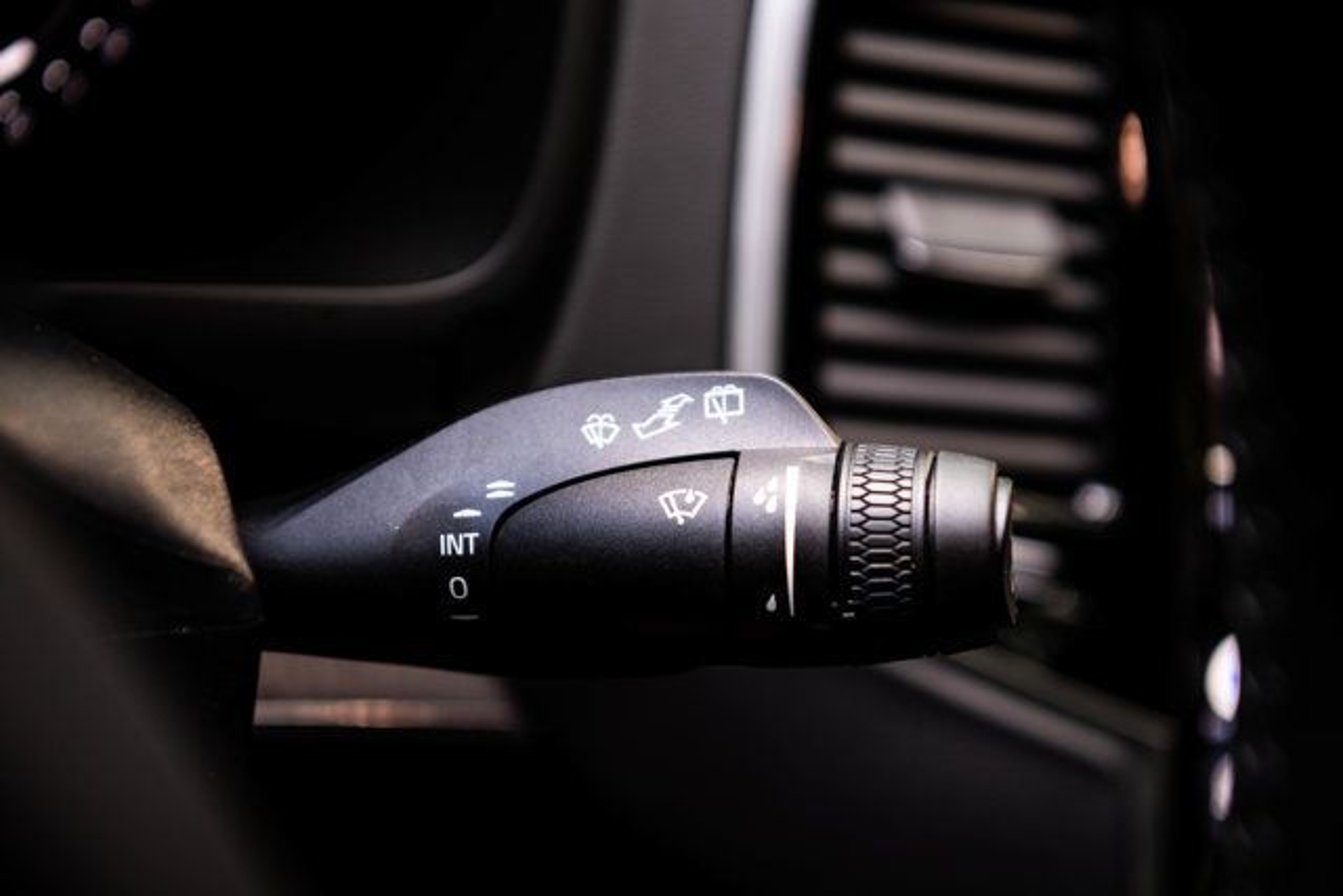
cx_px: 672
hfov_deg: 38.2
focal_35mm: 52
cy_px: 448
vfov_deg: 26.0
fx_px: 1940
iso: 1000
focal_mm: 52
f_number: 3.5
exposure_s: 1/200
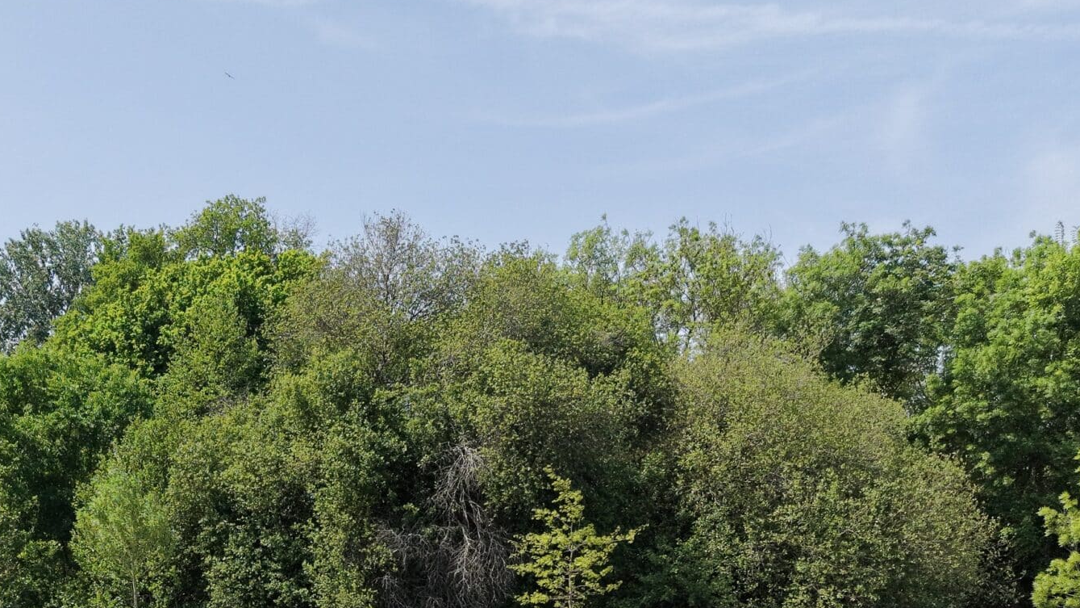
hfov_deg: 40.1
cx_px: 261
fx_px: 1432
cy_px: 713
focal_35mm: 50
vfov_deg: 22.3
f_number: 1.8
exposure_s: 1/4000
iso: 290
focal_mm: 8.67
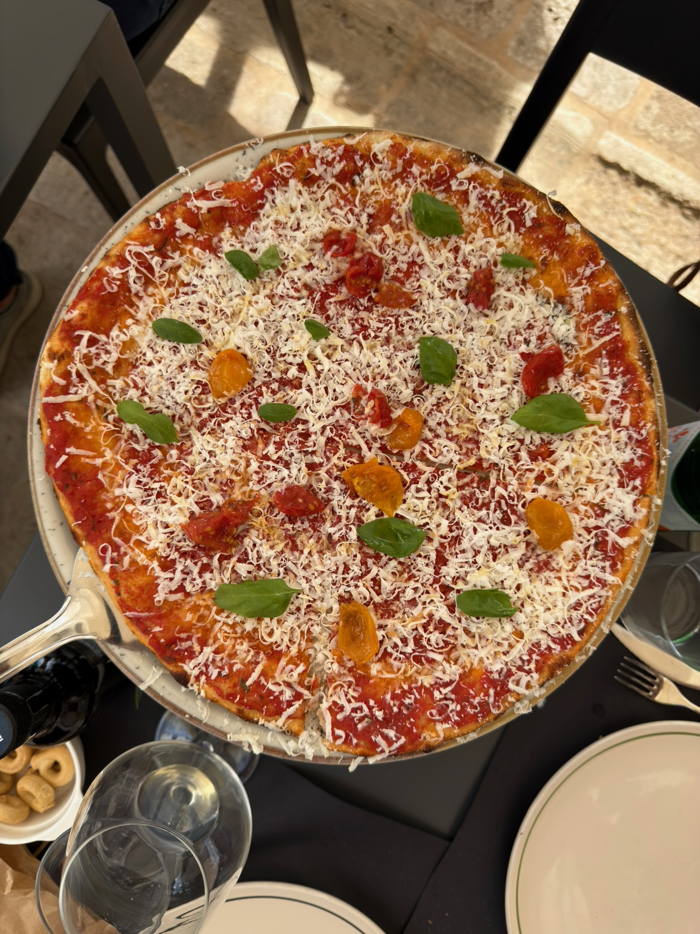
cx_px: 350
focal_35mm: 24
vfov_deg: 71.6
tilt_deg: -85.6
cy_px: 467
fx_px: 647
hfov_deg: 56.8
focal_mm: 6.76
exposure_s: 1/1267
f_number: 1.78
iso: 64
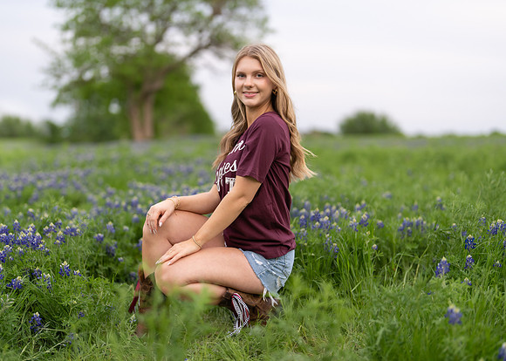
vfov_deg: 25.1
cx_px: 239
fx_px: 812
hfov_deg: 34.6
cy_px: 192
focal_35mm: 56
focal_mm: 50
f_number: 1.2
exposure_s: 1/1000
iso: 250
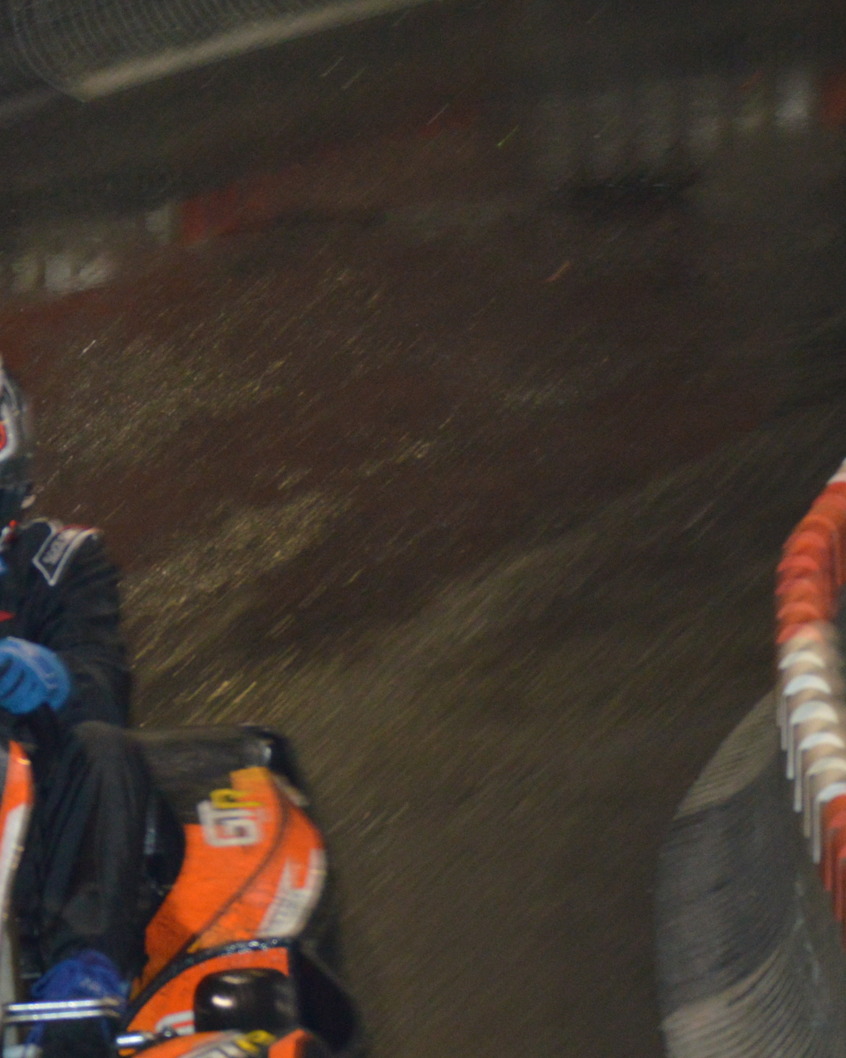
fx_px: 7010
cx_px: 15
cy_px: 866
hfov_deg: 6.9
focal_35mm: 224
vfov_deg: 8.6
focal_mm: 62
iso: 800
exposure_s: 1/60
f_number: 4.2
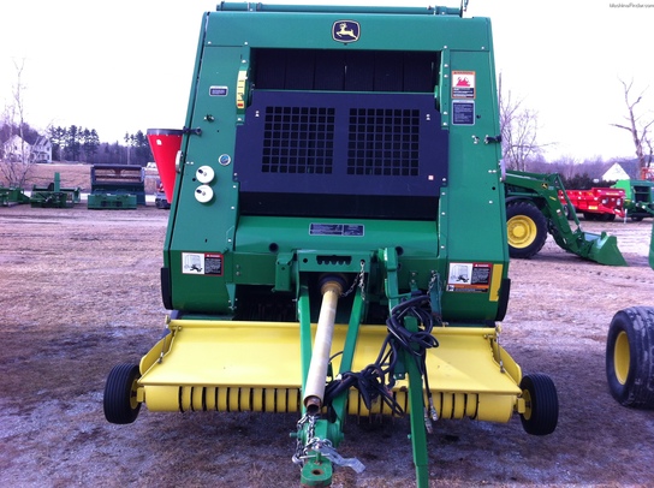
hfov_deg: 52.7
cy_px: 244
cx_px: 327
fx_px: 660
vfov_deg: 40.6
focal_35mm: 35
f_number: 2.8
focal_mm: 3.85
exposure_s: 1/331
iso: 80
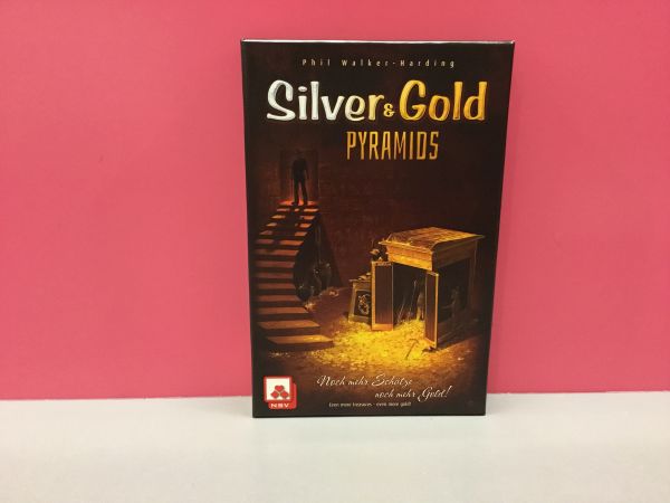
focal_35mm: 31
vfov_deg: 45.4
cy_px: 252
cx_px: 335
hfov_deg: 58.4
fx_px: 600
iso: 250
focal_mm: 3.3
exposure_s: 1/25
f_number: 2.4
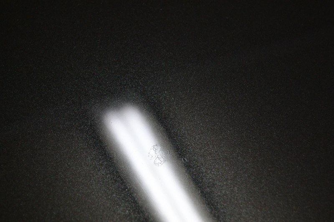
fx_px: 765
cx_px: 167
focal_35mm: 82
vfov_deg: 16.5
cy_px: 111
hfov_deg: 24.6
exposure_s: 1/60
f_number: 5.6
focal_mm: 55
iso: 720
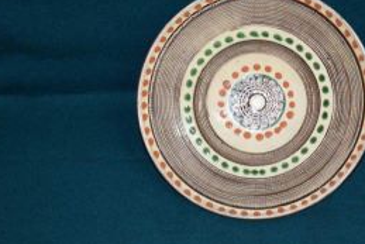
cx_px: 266
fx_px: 1126
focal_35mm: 111
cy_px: 135
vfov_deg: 12.4
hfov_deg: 18.3
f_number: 5.3
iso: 2200
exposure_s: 1/60
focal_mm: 48
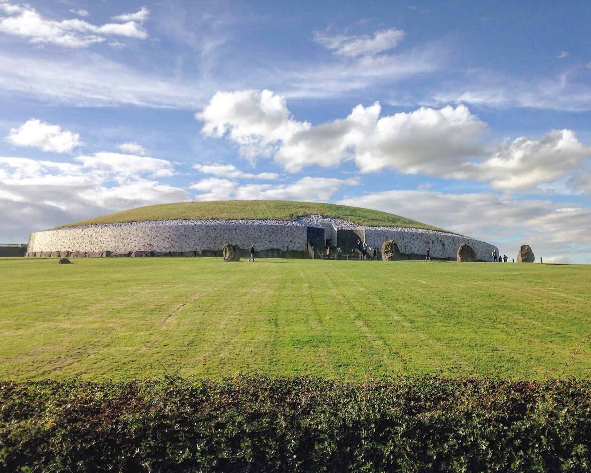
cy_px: 240
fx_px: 612
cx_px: 292
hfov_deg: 51.5
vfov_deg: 42.2
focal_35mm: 35
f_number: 2.4
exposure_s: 1/1695
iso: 50
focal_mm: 4.12
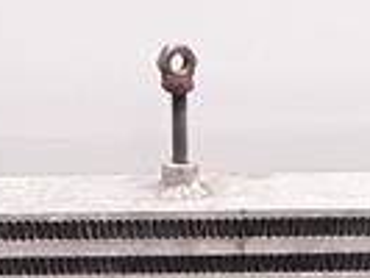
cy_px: 284
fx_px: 1444
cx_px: 181
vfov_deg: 10.9
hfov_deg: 14.6
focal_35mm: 135
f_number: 1.9
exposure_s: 1/100
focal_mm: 2.91
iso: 100
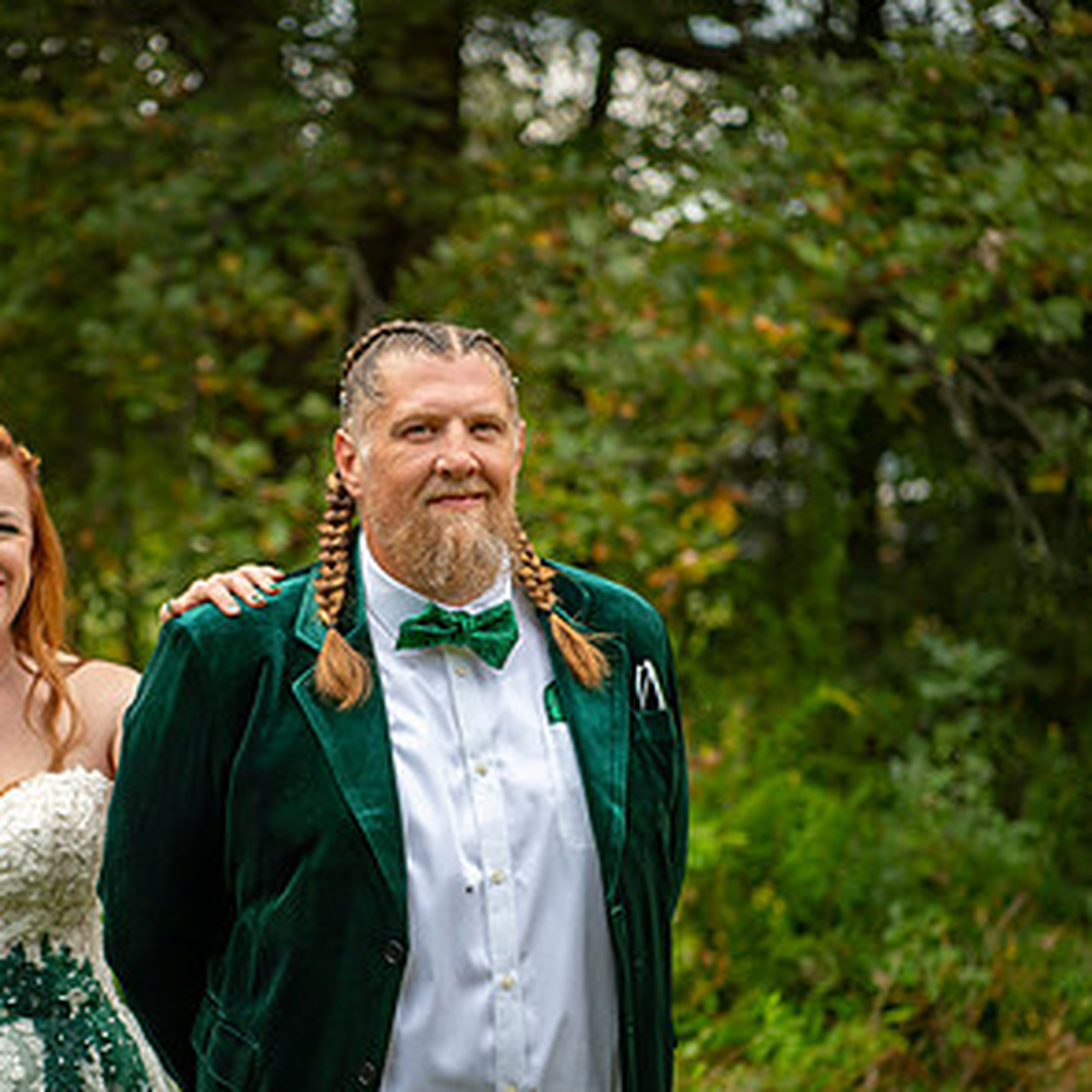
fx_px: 4176
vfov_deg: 14.9
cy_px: 659
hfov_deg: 14.9
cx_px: 344
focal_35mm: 117
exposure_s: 1/1600
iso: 400
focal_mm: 70
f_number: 2.8
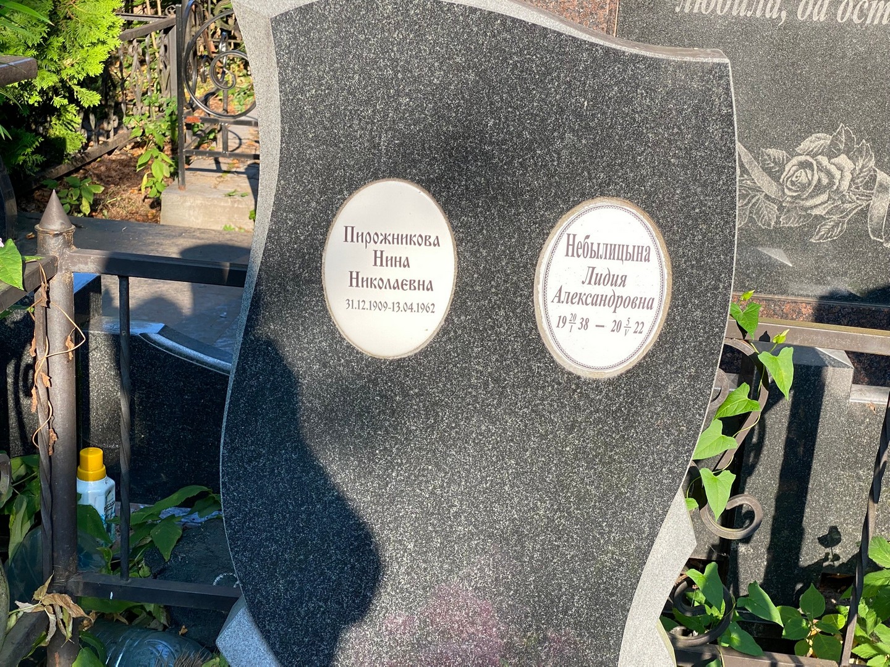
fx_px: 1337
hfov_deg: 36.8
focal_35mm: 52
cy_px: 334
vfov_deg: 28.0
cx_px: 445
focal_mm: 6
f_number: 2
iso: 20
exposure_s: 1/223
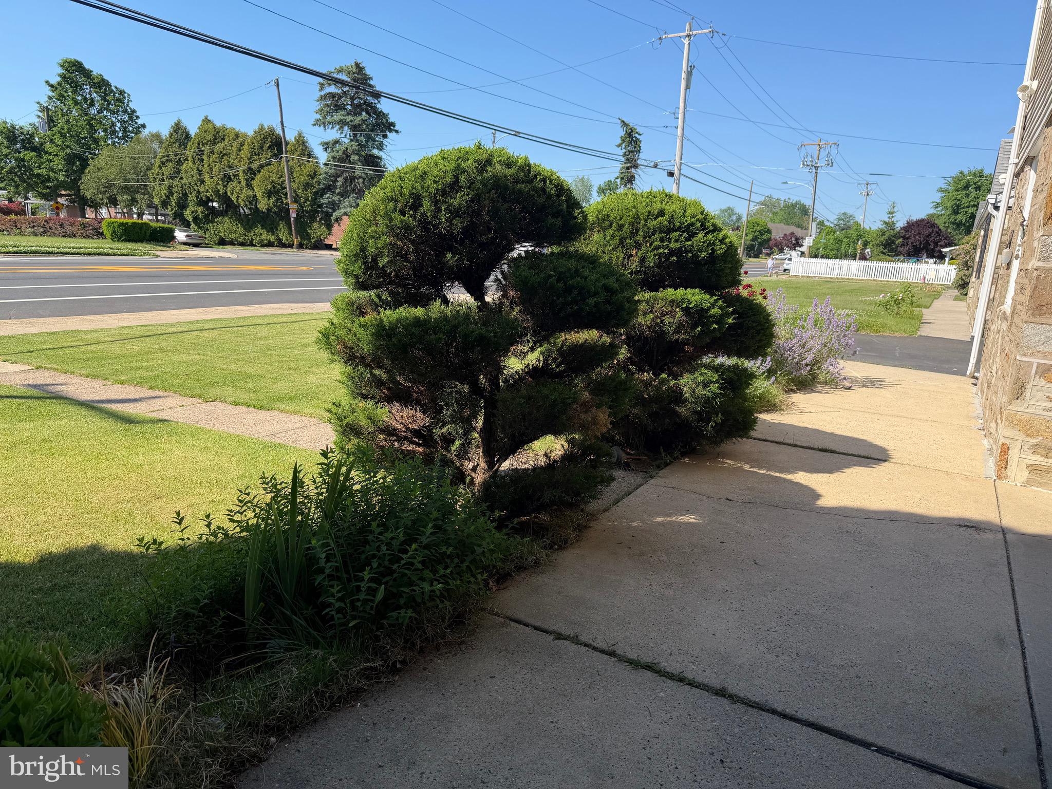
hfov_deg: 71.6
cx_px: 526
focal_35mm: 24
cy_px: 394
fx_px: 729
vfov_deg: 56.8
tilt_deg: -13.1
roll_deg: -3.3
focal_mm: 6.76
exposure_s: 1/2801
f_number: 1.78
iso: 80
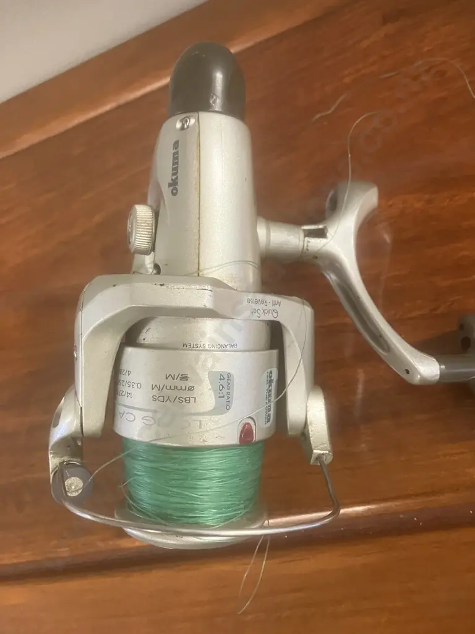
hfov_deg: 49.7
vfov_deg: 63.4
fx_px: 512
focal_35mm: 28
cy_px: 317
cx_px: 238
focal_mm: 3.99
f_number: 1.8
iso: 320
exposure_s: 1/56
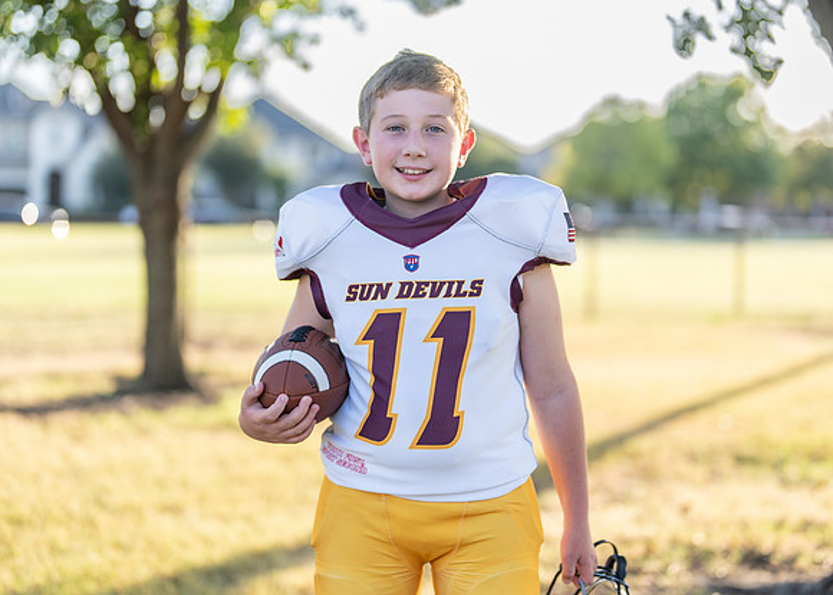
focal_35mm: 57
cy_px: 279
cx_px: 449
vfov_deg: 25.0
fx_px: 1340
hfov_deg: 34.5
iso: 100
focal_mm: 50
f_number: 1.2
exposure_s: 1/1250
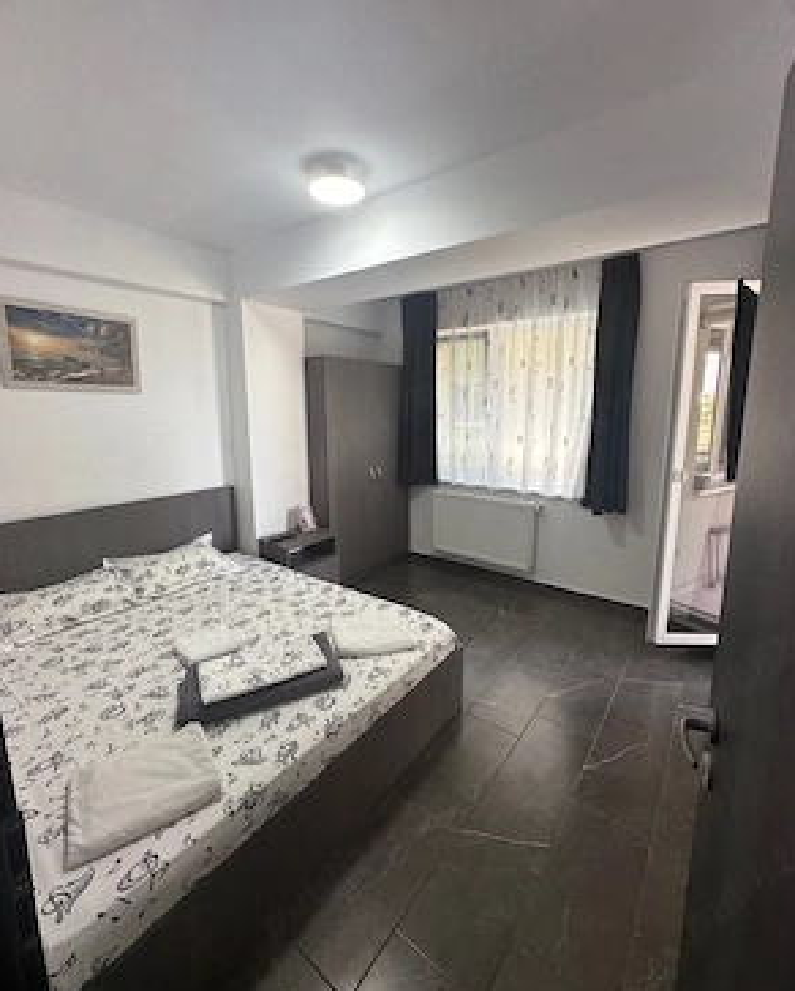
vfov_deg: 96.7
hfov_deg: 84.1
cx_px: 403
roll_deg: -0.1
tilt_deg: -9.2
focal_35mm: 15
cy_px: 479
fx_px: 440
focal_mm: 2.22
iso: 80
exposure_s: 1/100
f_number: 2.2
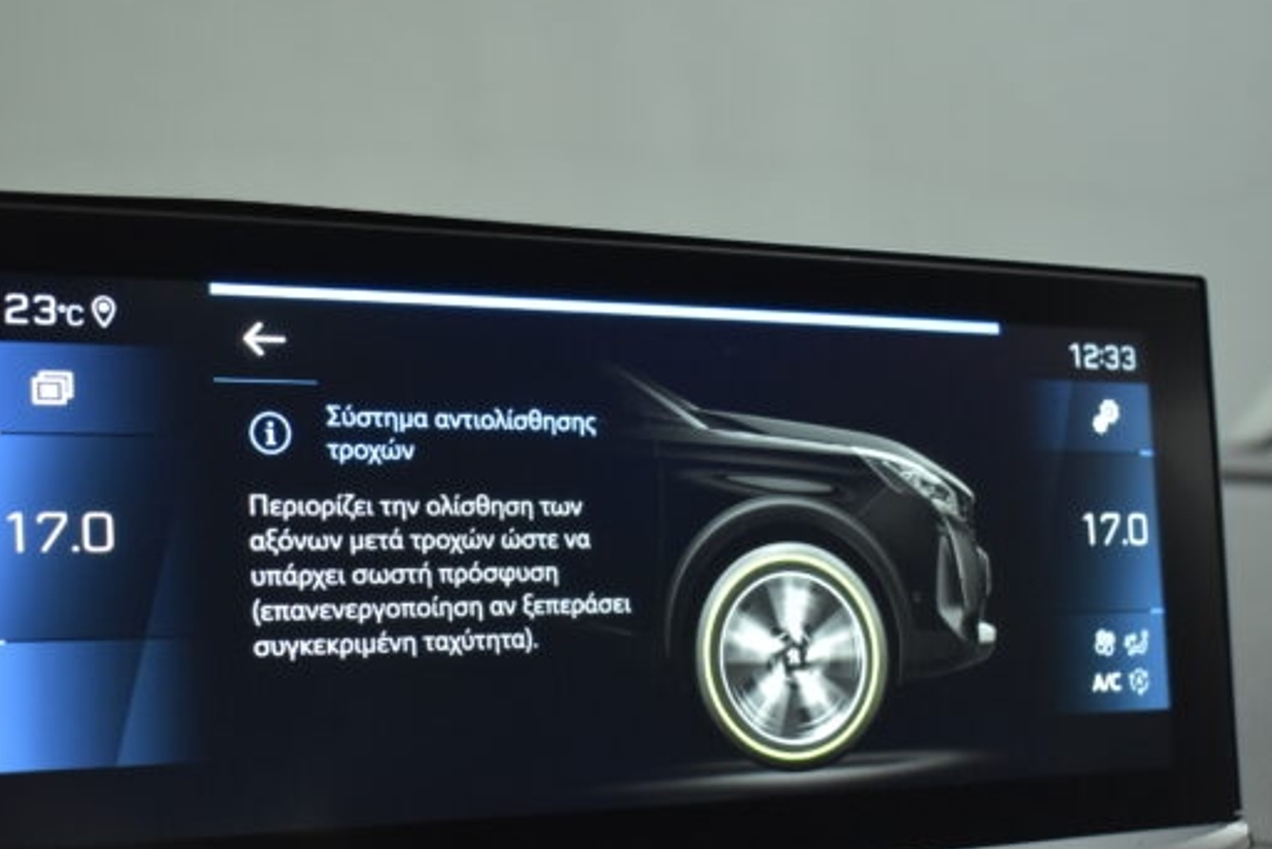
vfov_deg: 24.9
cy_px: 600
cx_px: 492
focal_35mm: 54
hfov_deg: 36.7
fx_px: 1909
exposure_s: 1/125
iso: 1600
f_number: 4
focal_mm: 24
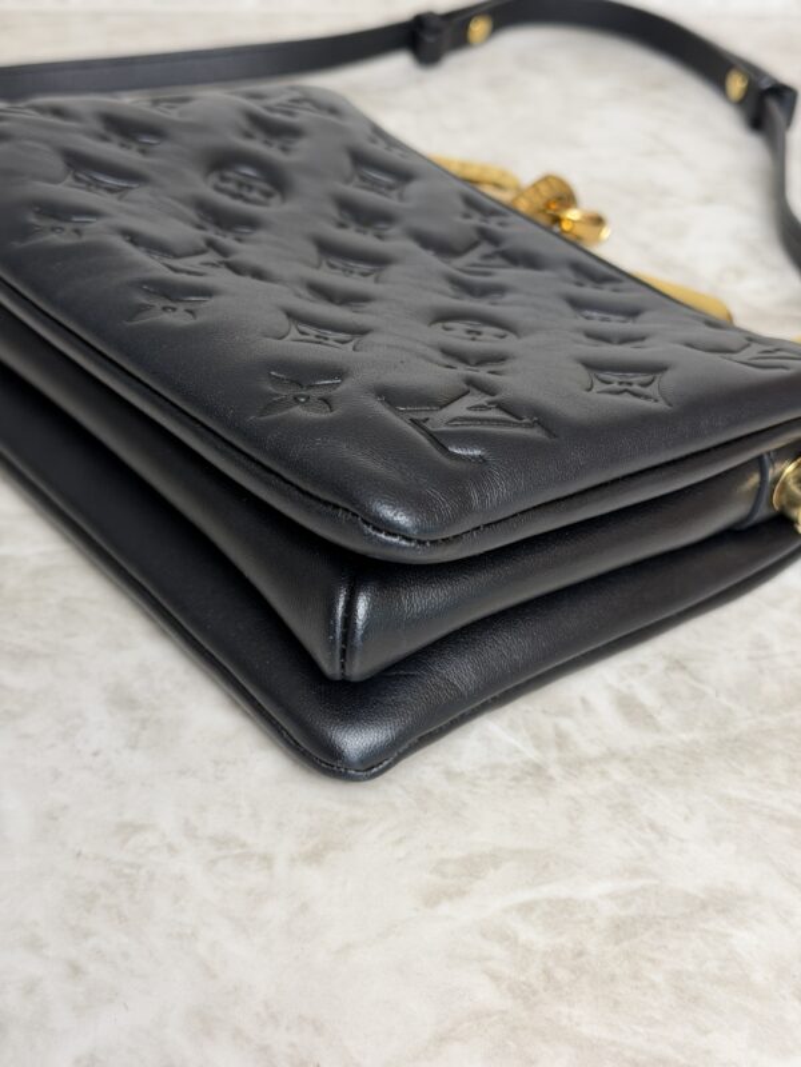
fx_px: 1481
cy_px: 534
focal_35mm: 48
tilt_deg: -36.2
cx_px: 400
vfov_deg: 39.7
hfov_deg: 30.3
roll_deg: -2.0
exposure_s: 1/60
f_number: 1.78
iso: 64
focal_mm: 6.76
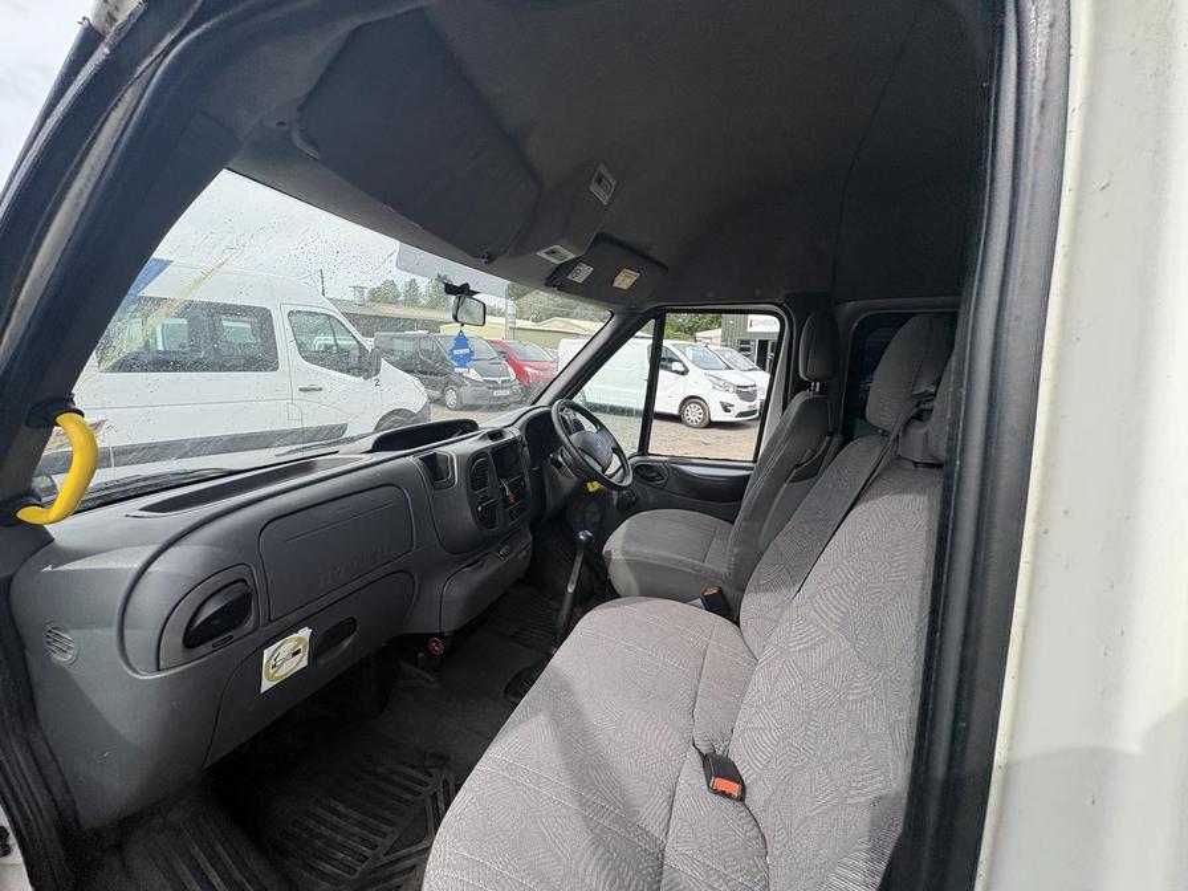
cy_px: 446
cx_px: 594
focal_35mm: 14
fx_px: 480
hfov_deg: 102.1
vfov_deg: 85.7
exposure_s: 1/858
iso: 64
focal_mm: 2.22
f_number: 2.2
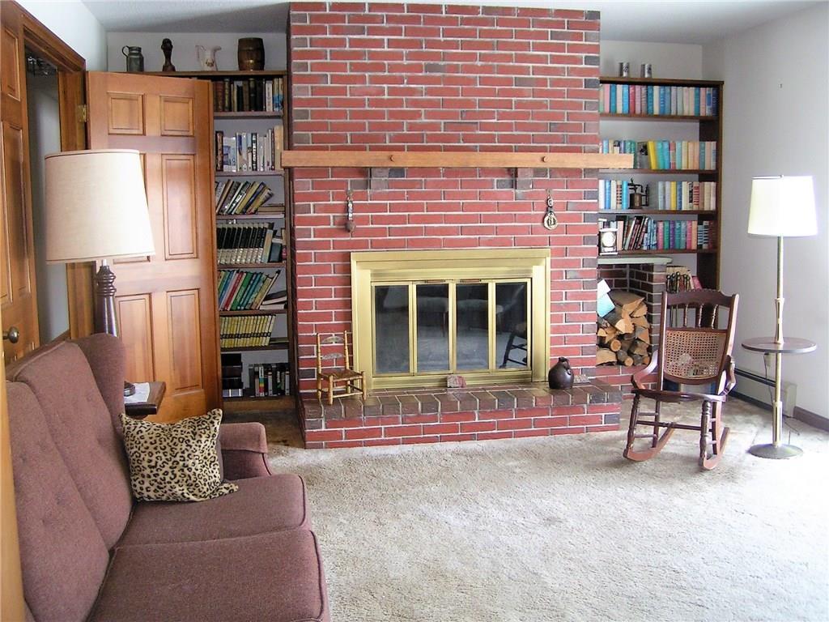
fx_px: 910
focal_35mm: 38
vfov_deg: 37.7
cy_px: 311
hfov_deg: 49.0
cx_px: 414
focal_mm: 5.8
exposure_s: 1/40
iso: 100
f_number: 2.8
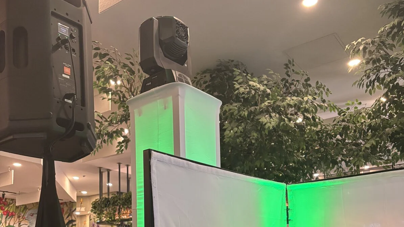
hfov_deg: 52.8
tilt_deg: +5.8
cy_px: 221
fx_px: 407
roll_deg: +0.5
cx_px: 203
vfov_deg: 29.4
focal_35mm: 38
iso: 400
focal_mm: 5.96
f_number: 1.6
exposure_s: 1/60
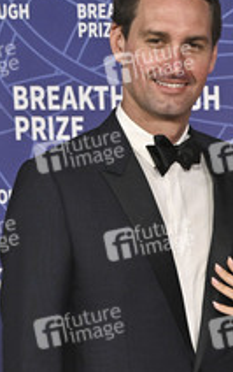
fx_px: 942
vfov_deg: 22.3
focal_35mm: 93
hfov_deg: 13.7
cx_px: 278
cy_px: 197
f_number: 4
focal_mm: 43
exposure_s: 1/320
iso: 2000
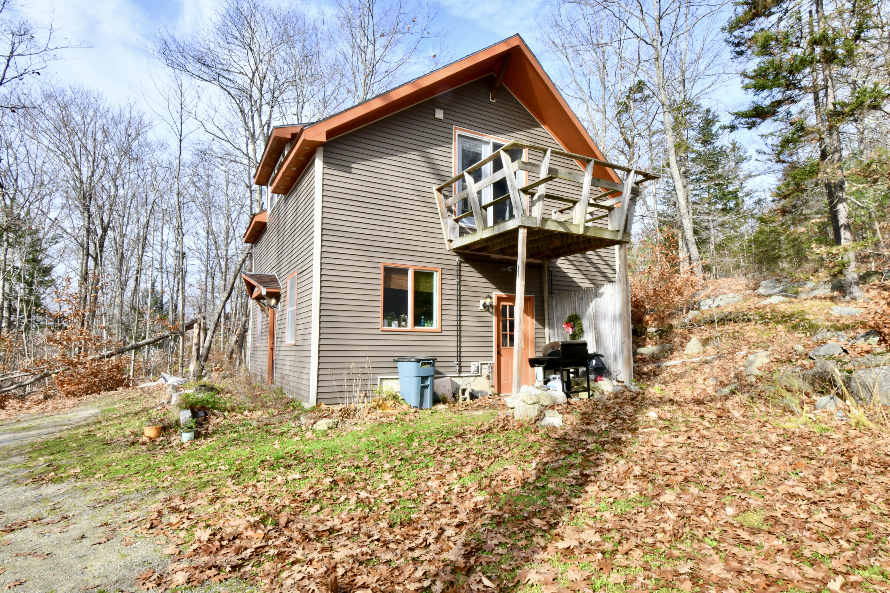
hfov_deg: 86.9
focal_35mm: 19
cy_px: 296
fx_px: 469
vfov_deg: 64.5
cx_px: 445
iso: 500
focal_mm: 13
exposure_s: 1/80
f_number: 22
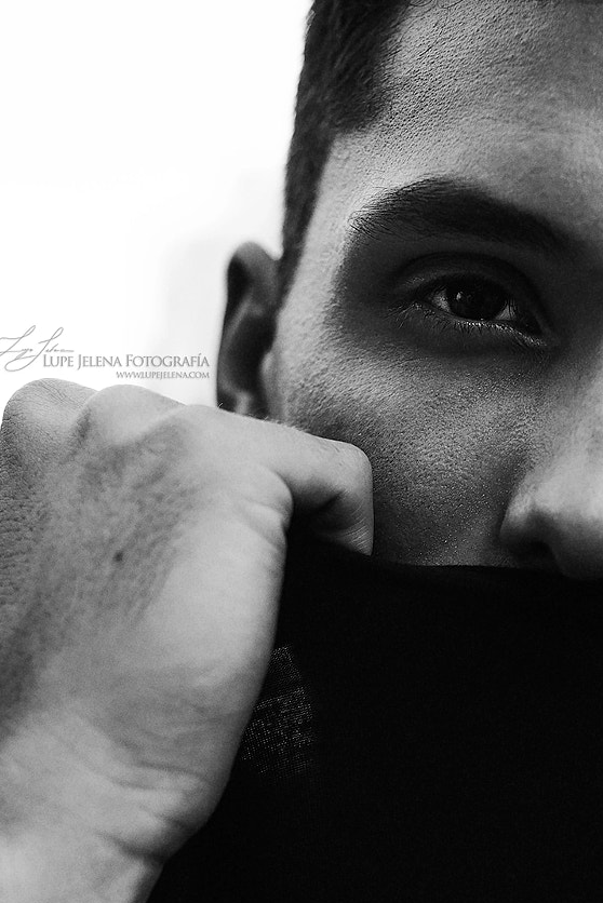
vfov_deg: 29.7
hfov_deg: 20.2
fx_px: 1682
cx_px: 446
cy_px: 657
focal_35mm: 67
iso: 500
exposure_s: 1/640
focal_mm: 35
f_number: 3.2
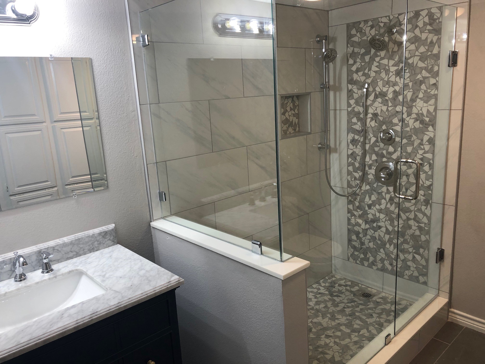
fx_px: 392
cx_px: 242
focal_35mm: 28
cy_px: 182
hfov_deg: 63.4
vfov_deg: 49.7
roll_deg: +3.7
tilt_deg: -13.8
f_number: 1.8
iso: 25
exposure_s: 1/40
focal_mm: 3.99
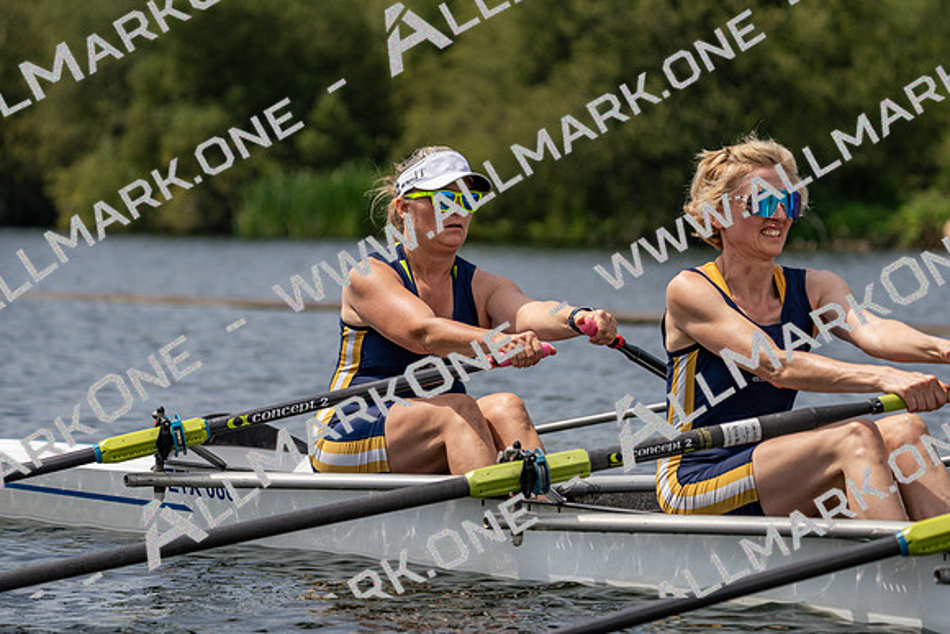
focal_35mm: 200
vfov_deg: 6.9
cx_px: 475
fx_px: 5279
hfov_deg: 10.3
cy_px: 317
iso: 200
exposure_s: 1/1600
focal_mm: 200
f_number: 5.6
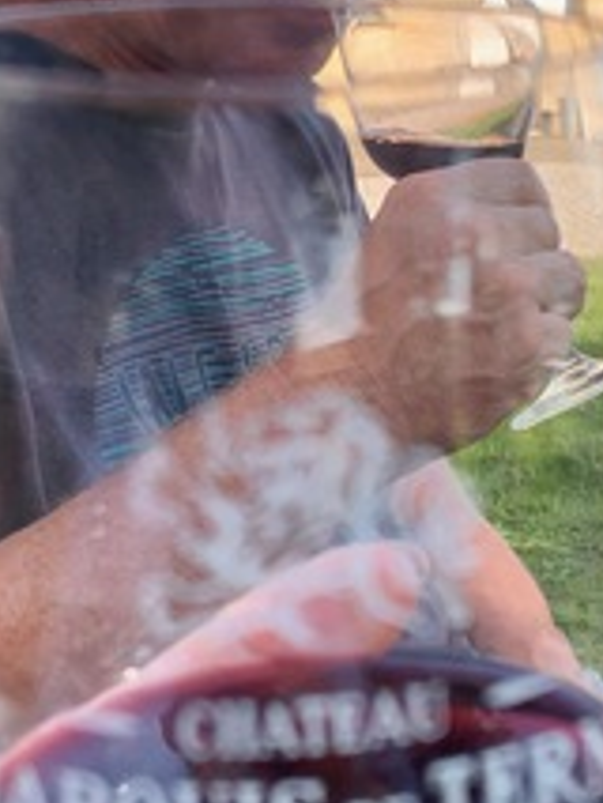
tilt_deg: -15.9
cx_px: 384
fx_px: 1508
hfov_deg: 22.5
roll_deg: +3.0
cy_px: 439
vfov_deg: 29.8
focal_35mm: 65
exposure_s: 1/765
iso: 25
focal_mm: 4.25
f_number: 1.8
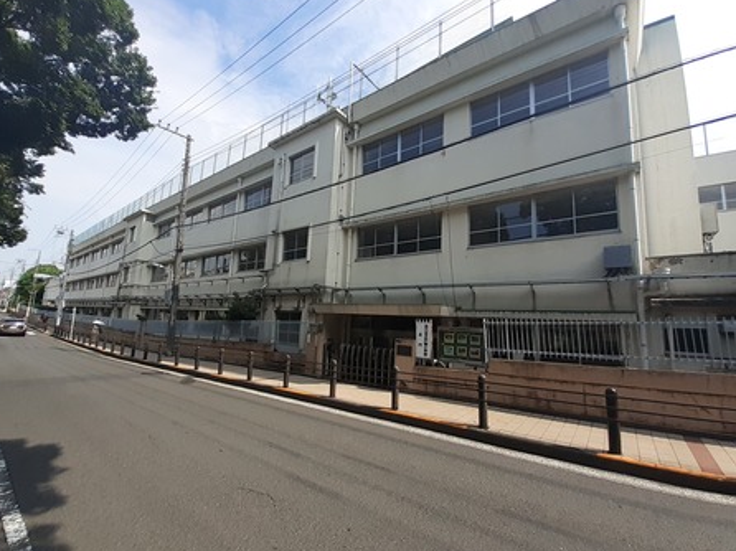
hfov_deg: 102.1
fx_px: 298
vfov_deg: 85.6
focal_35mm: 14
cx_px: 370
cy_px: 276
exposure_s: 1/1126
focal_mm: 1.13
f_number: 2.2
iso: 100
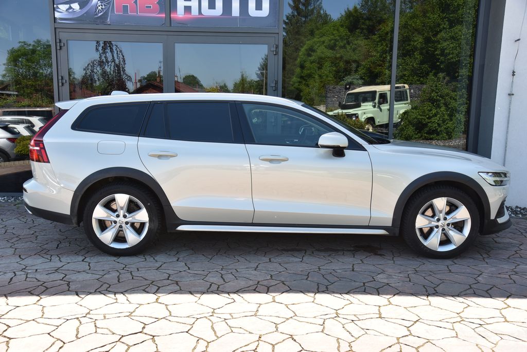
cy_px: 176
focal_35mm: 35
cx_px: 264
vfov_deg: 37.9
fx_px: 513
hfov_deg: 54.4
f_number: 7.1
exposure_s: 1/200
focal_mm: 35
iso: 500
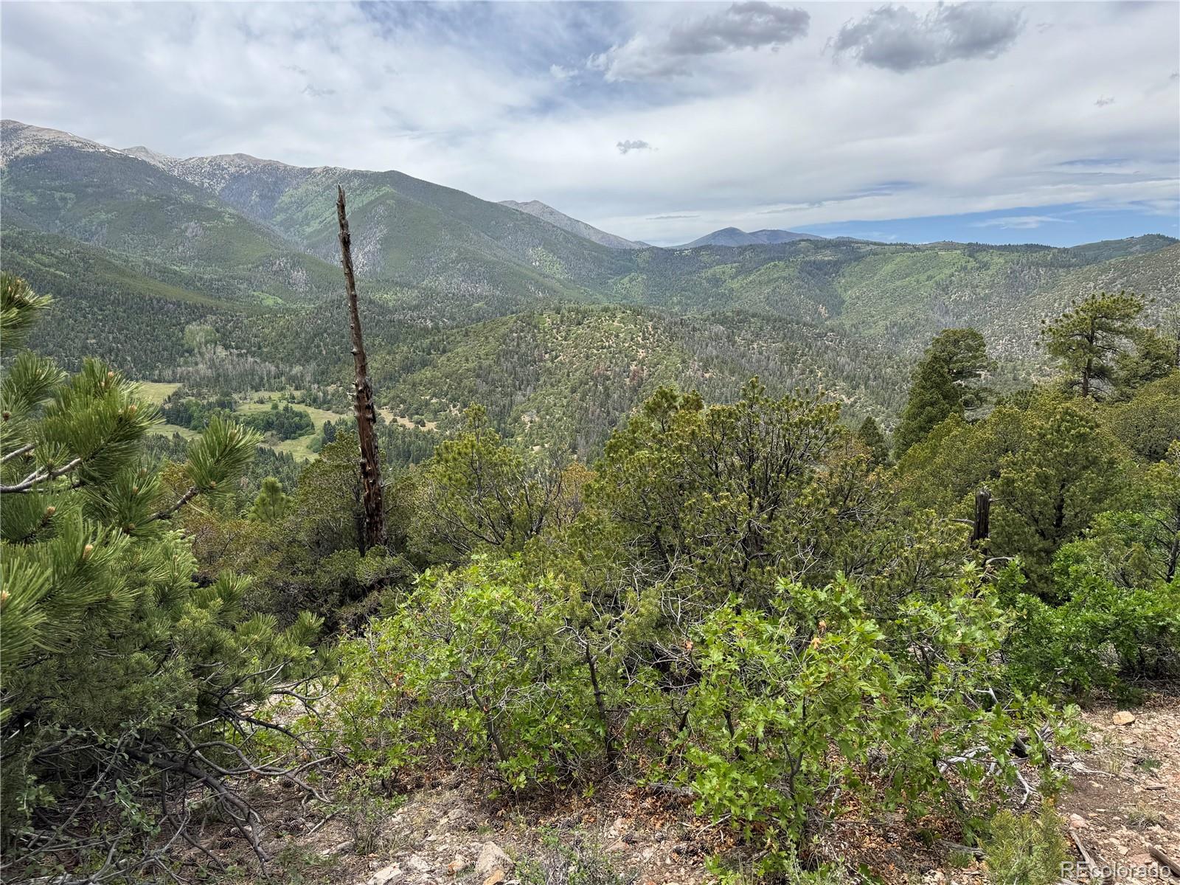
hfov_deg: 71.6
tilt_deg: -11.3
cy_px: 442
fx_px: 818
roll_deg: +1.2
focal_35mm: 24
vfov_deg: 56.8
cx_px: 590
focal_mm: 6.76
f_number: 1.78
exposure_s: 1/4049
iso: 80
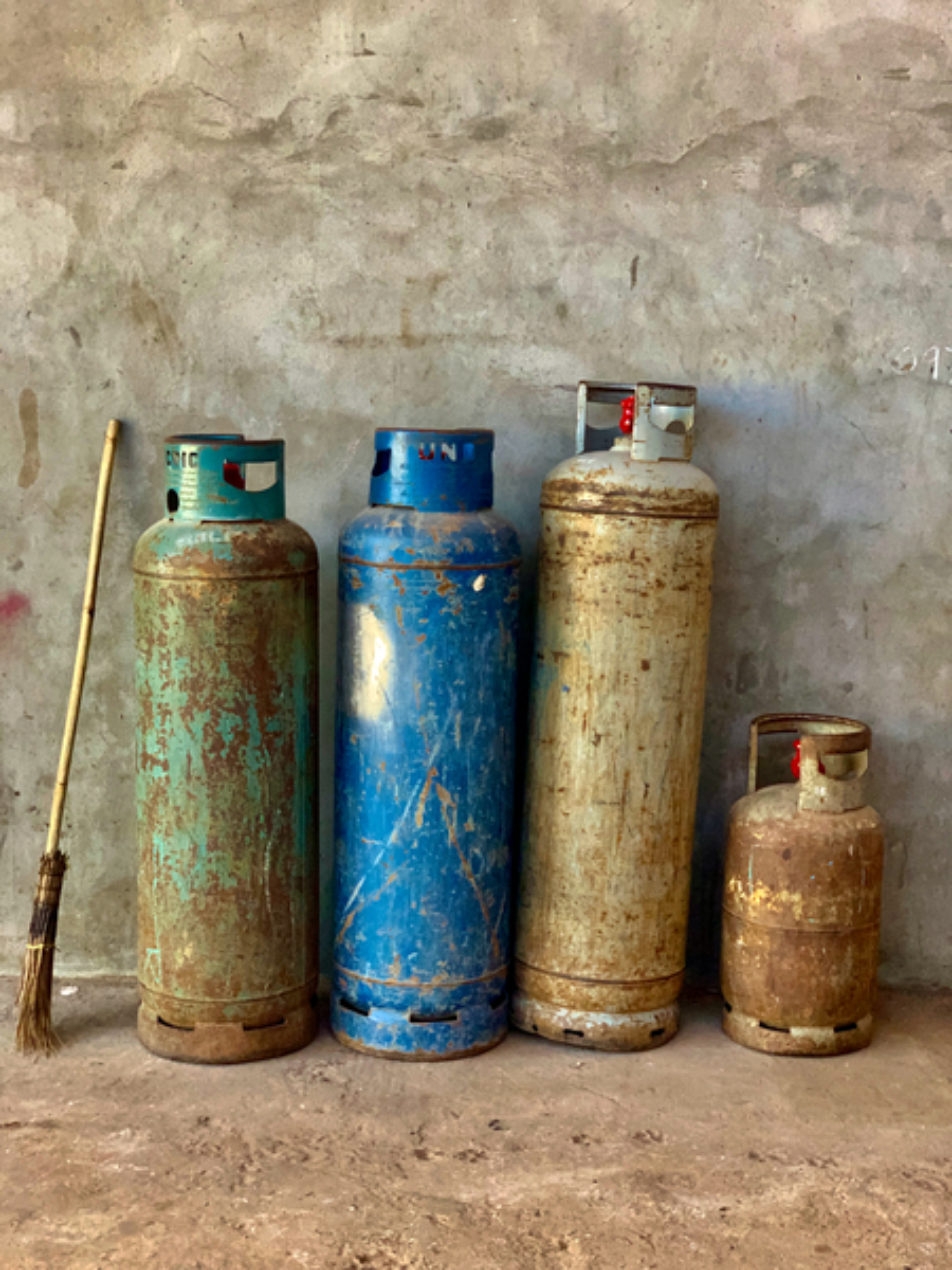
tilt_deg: -8.7
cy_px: 635
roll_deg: +0.1
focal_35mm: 52
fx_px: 1907
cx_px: 476
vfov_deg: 36.8
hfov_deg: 28.0
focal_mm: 6
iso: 100
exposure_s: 1/122
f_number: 2.4
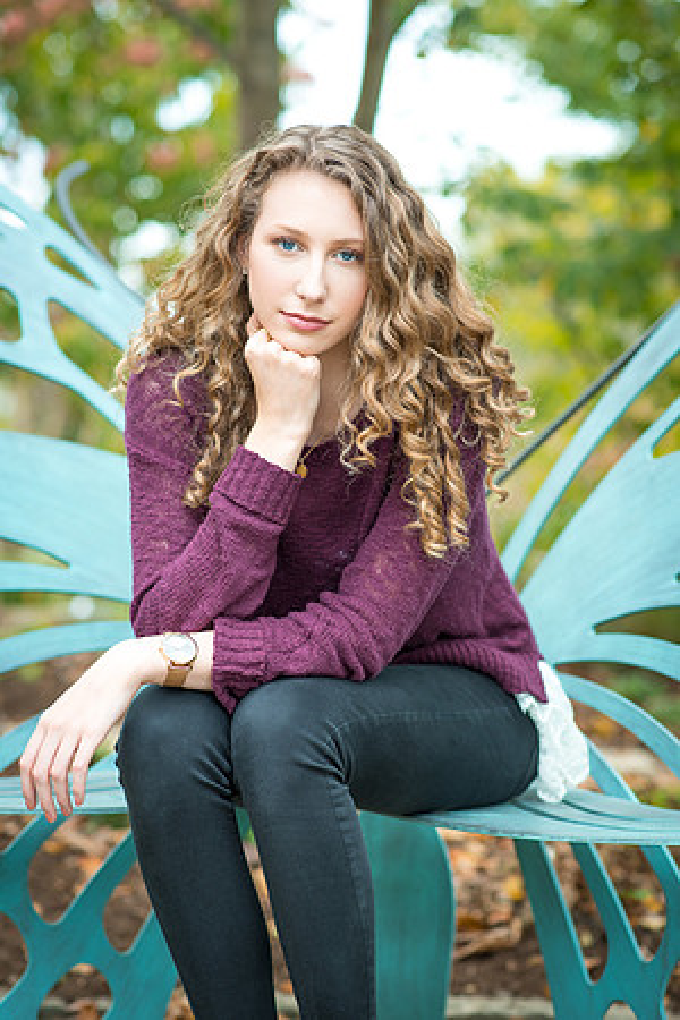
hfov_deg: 16.1
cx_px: 340
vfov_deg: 23.9
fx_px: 2408
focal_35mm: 85
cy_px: 510
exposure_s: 1/125
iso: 180
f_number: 2.8
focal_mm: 85
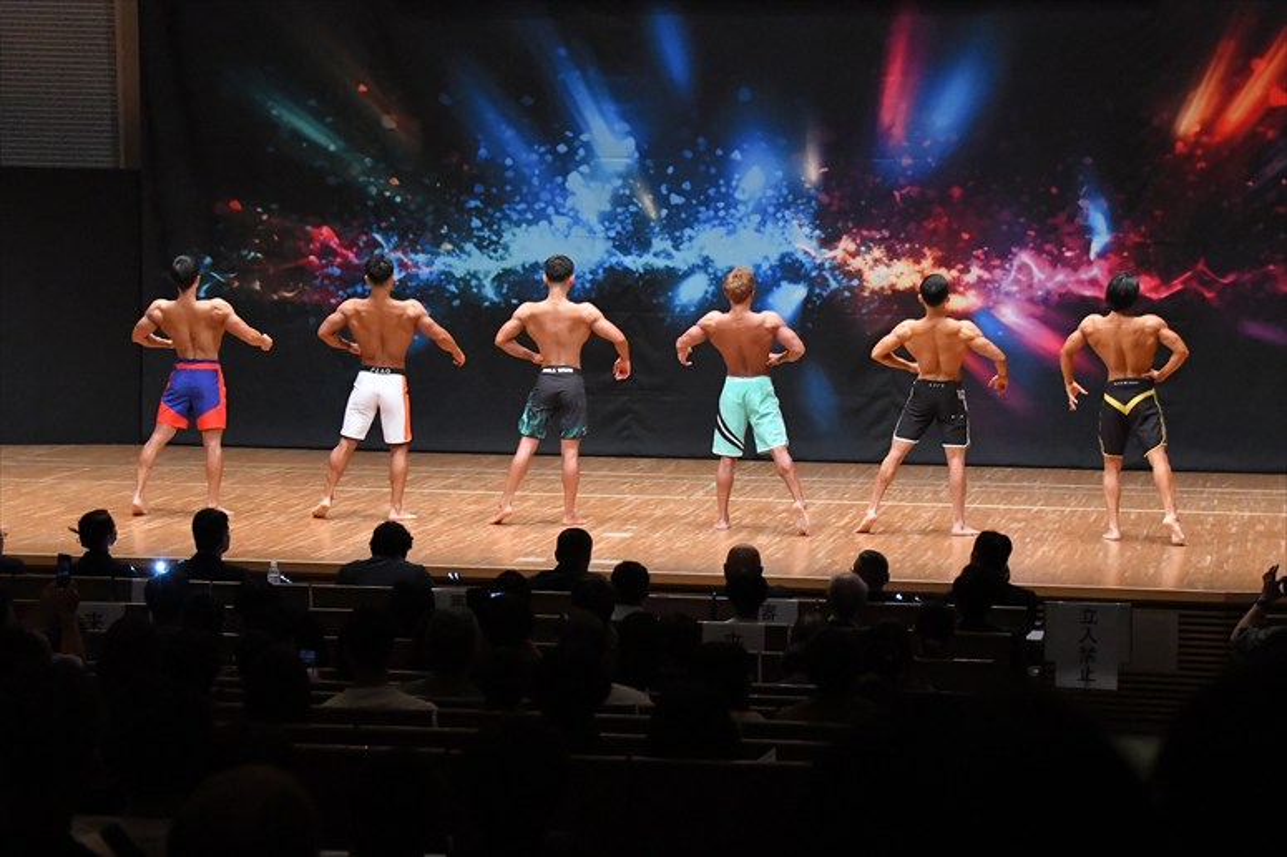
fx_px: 3466
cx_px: 644
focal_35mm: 97
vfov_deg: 14.1
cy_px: 428
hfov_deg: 21.0
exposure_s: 1/400
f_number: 5.6
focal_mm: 65
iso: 8000
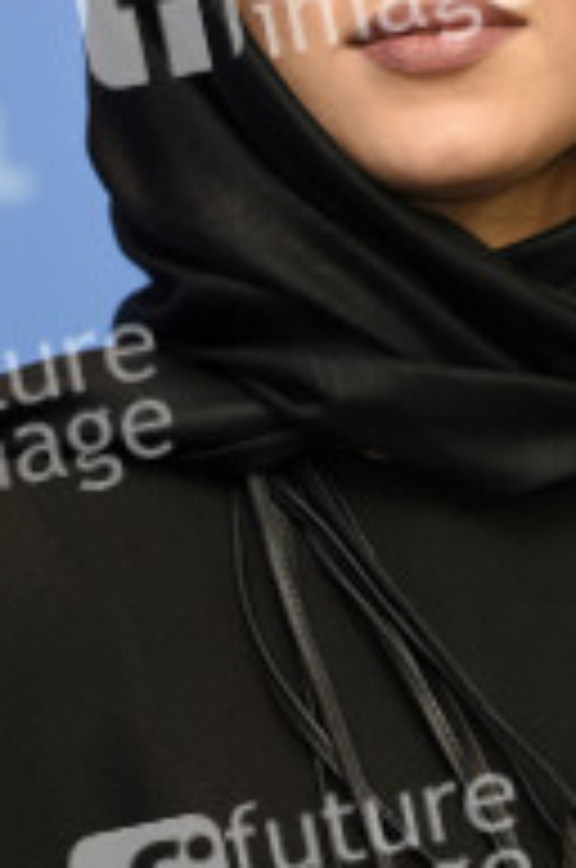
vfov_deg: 4.1
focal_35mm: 498
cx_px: 432
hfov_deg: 2.8
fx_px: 11994
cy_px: 207
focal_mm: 160
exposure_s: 1/400
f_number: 3.2
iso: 640
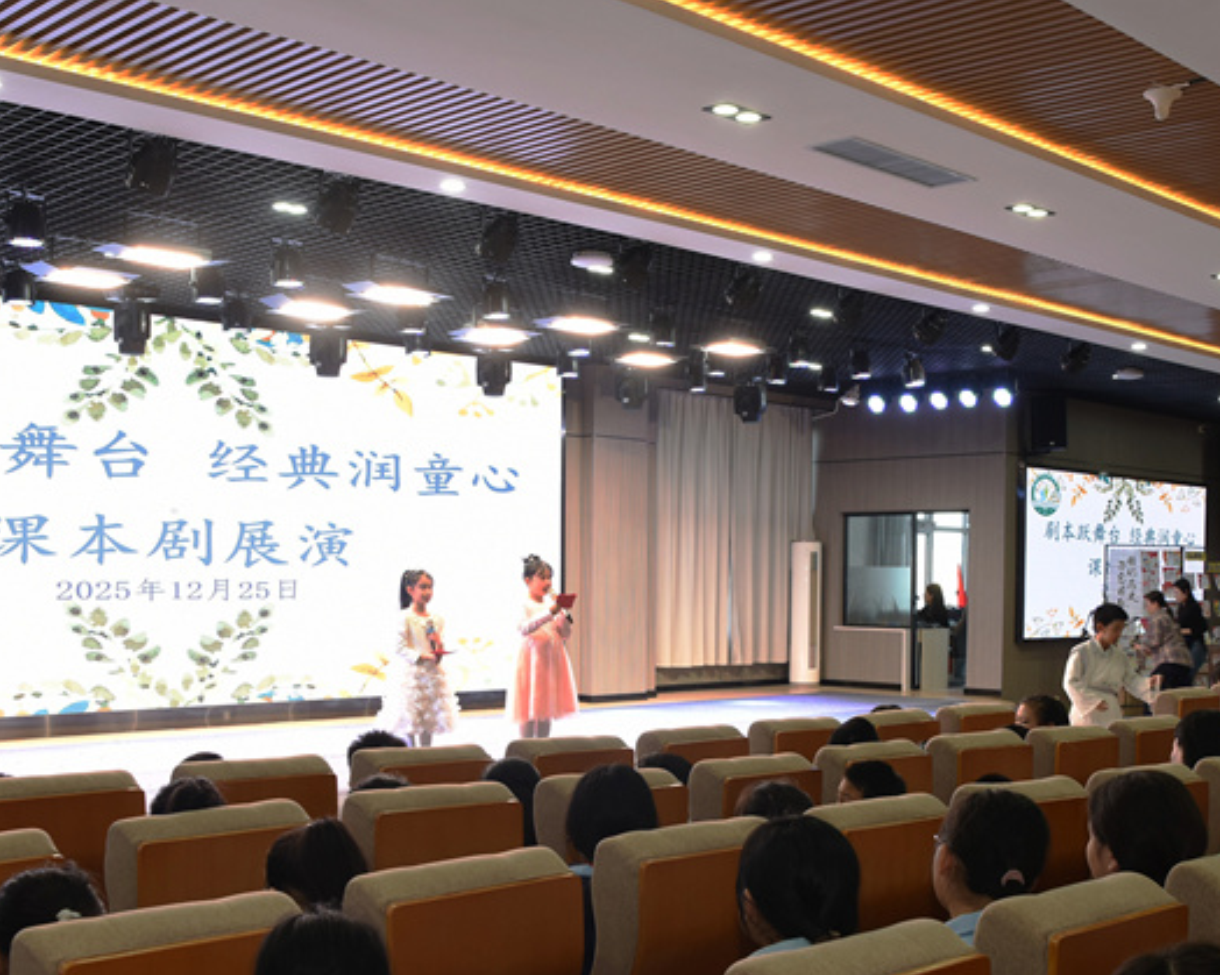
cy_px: 676
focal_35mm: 43
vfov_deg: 34.5
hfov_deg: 42.9
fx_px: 1552
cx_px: 668
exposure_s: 1/40
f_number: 7.1
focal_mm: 24
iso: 800
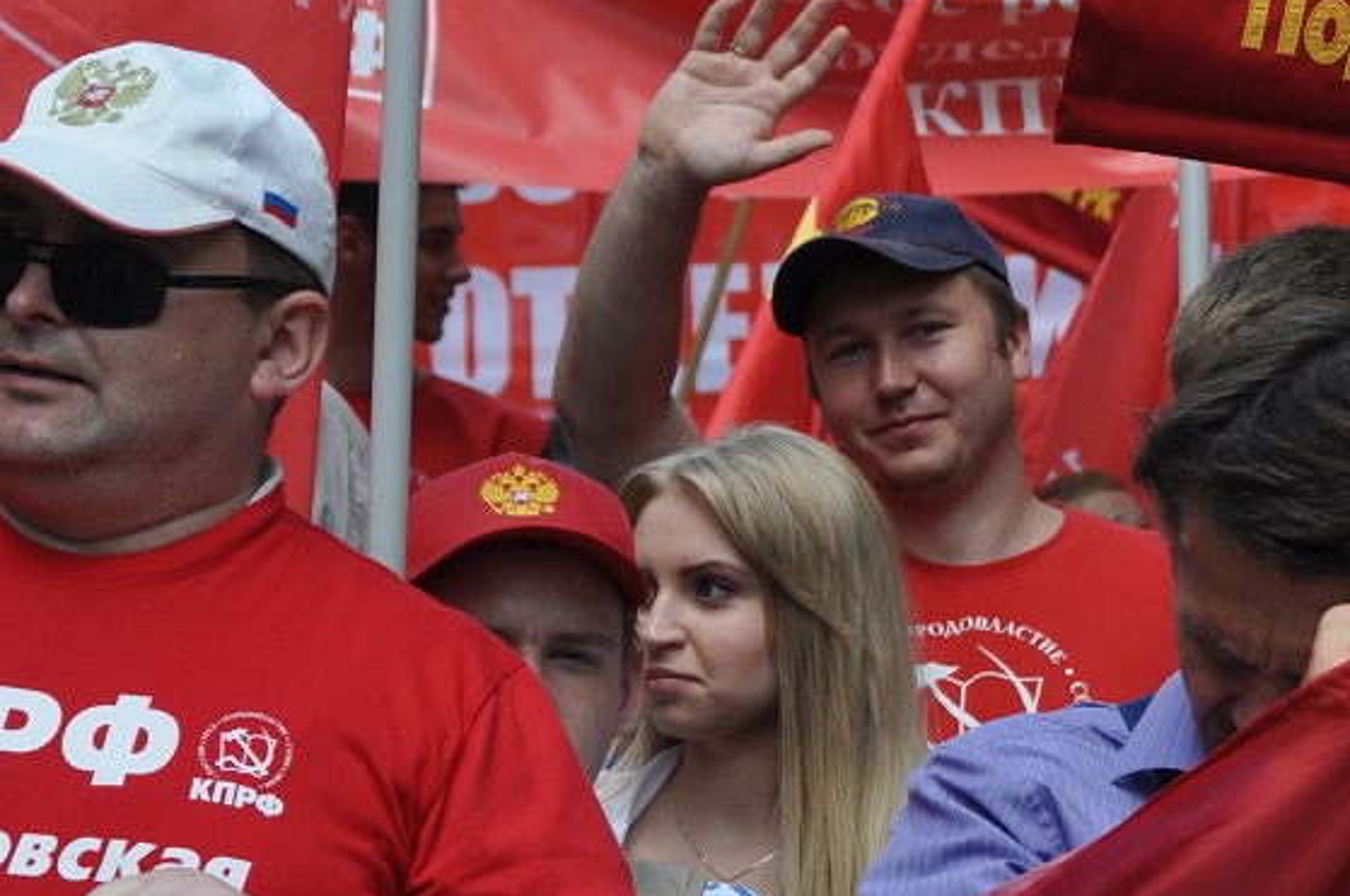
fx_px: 9704
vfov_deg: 5.3
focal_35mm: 259
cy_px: 252
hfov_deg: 8.0
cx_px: 936
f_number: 8
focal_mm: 75
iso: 200
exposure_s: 1/250
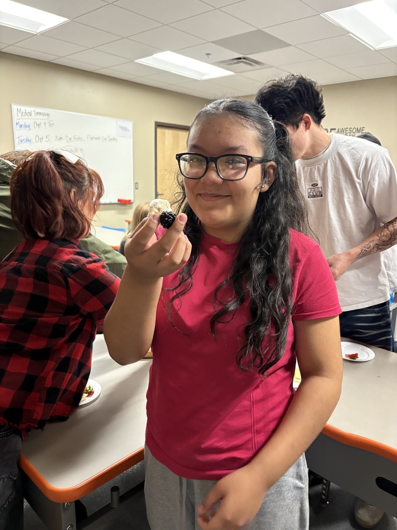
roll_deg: -1.9
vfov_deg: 67.3
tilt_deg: -11.9
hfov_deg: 53.1
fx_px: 398
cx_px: 198
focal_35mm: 26
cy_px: 265
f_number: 1.6
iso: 400
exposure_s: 1/60
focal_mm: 5.96
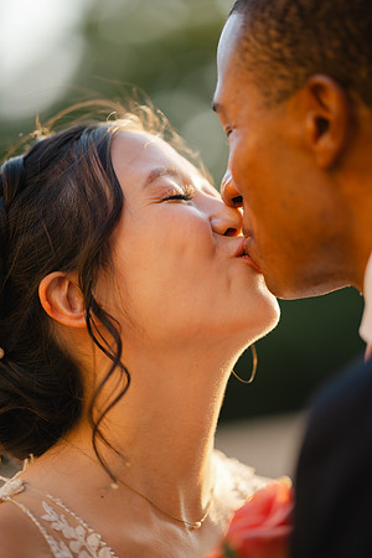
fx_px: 1627
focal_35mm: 105
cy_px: 279
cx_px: 186
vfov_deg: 19.5
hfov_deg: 13.0
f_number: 1.4
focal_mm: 105
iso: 64
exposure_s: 1/320
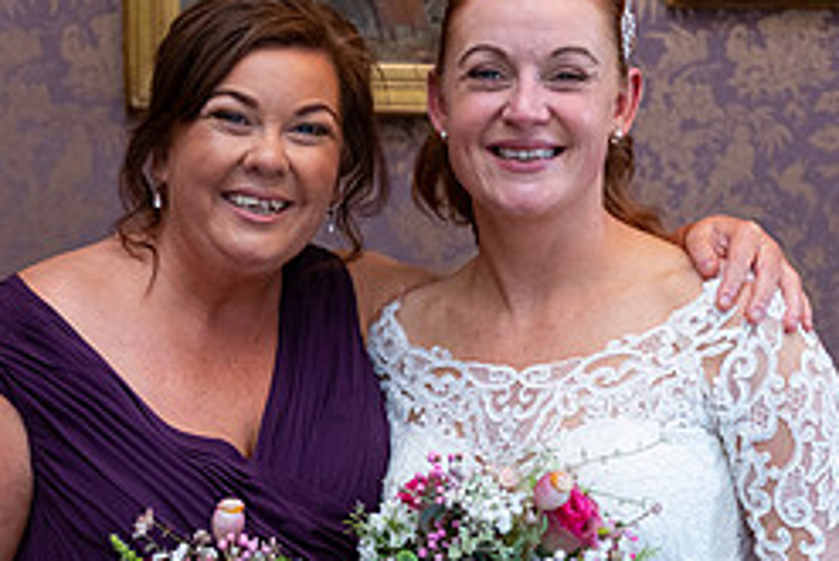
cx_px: 431
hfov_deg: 21.7
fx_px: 2192
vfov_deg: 14.5
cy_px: 369
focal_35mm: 94
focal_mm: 40
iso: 800
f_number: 3.5
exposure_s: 1/160
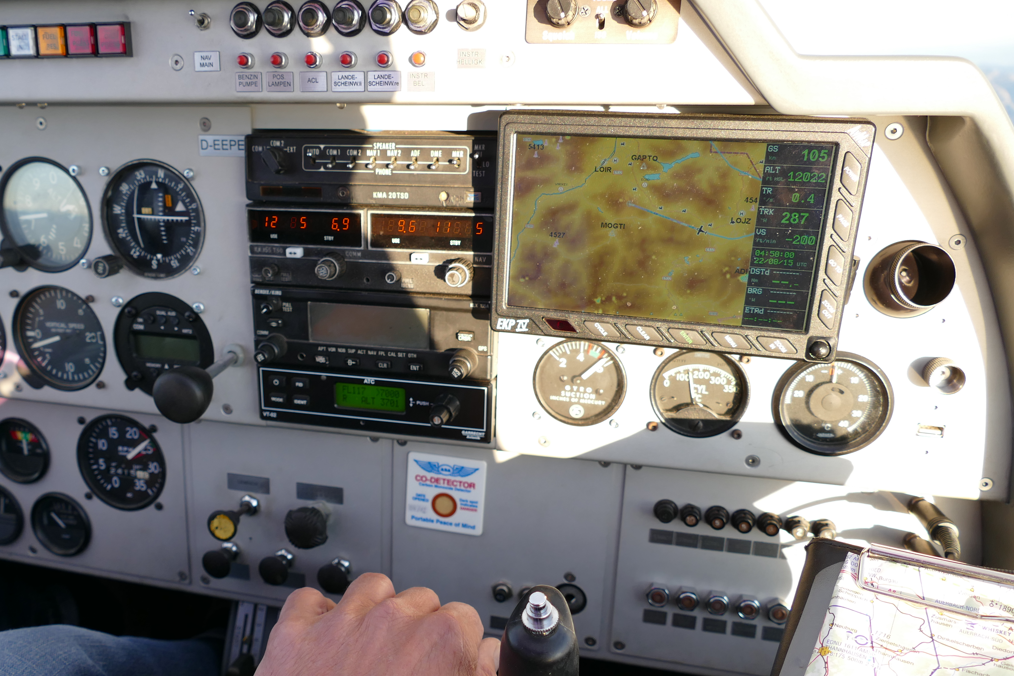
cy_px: 380
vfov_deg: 43.5
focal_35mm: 30
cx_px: 409
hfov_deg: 61.4
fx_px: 845
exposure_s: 1/200
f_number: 2.8
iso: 125
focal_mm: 9.12
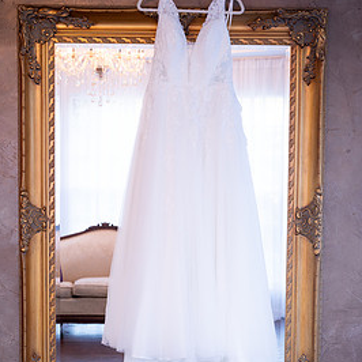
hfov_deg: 21.9
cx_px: 175
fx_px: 935
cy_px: 271
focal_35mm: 79
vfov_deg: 21.7
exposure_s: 1/80
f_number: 4
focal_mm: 55
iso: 800
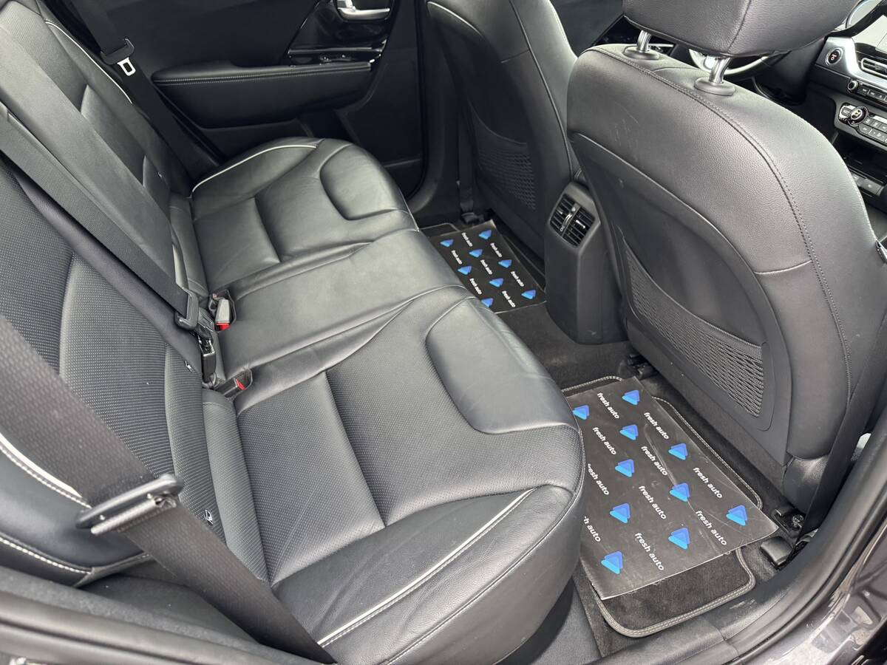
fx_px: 615
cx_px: 444
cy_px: 332
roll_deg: -0.5
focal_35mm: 24
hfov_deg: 71.6
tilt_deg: -39.6
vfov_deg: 56.8
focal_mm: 6.76
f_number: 1.78
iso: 400
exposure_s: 1/60
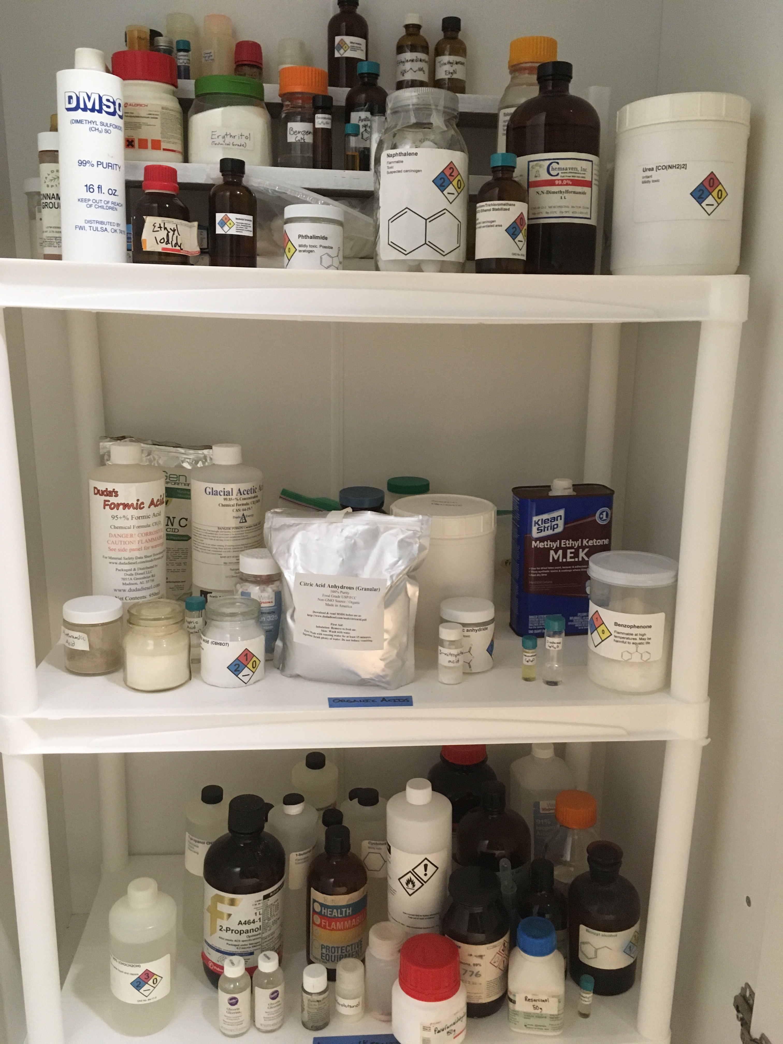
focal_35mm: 29
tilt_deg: -13.1
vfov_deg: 61.7
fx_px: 875
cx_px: 392
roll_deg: -1.4
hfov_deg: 48.2
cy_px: 522
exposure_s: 1/17
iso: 200
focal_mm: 4.15
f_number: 2.2
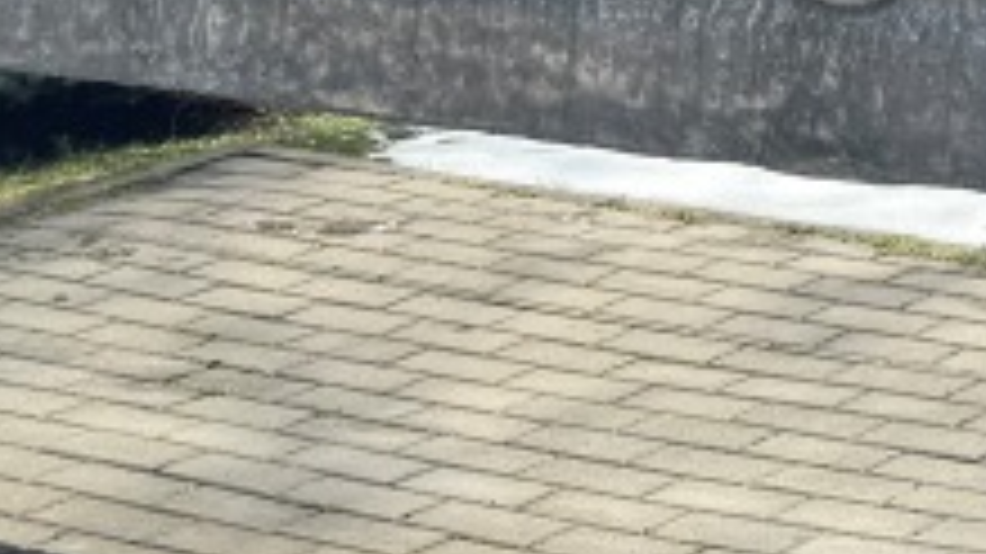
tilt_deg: +0.3
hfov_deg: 15.7
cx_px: 1612
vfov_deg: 9.2
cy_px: -640
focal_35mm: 122
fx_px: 3188
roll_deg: -0.7
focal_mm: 6.76
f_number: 1.78
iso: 80
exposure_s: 1/2331
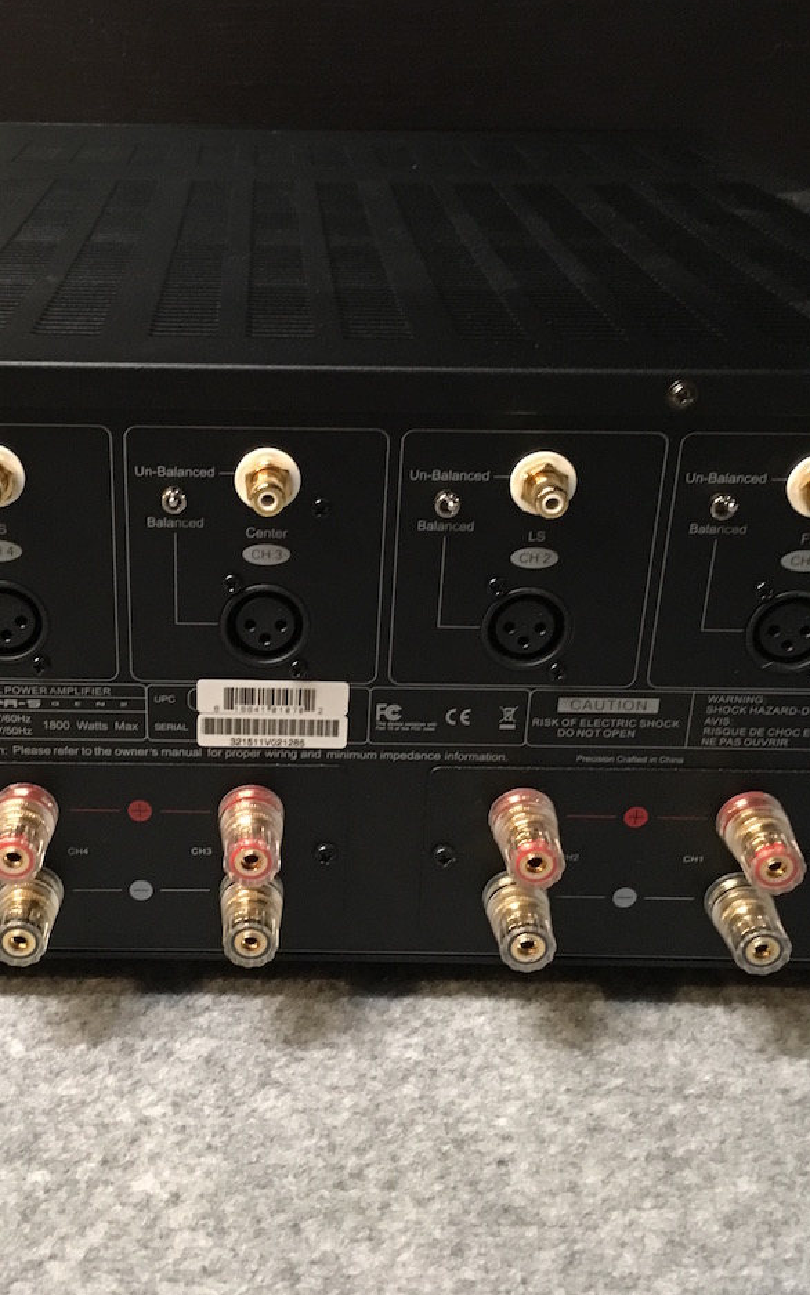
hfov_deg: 30.3
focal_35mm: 42
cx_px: 265
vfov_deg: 47.2
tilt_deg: -26.1
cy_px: 639
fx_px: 1483
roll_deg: +0.9
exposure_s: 1/15
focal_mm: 4.15
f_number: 2.2
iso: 500
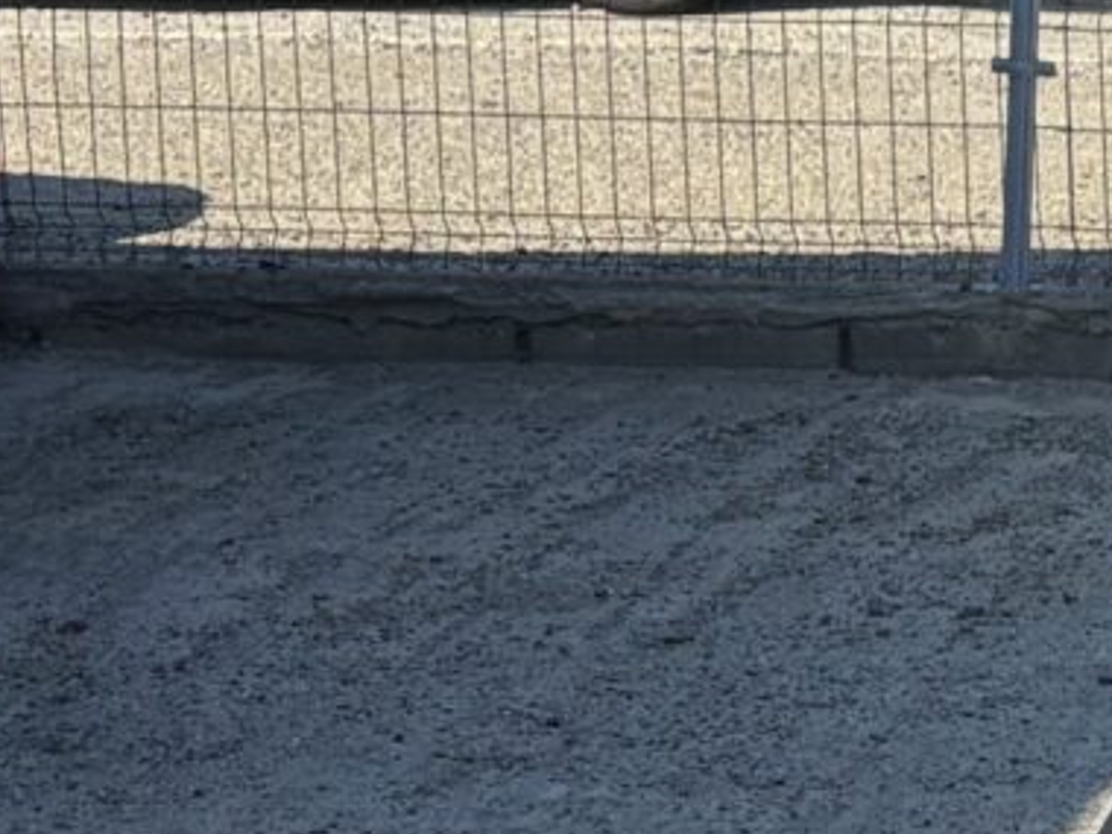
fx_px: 5622
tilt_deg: -8.8
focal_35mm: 175
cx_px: 2537
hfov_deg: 10.1
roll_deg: -5.1
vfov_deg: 8.5
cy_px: 574
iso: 50
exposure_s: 1/2151
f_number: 1.6
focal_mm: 5.96
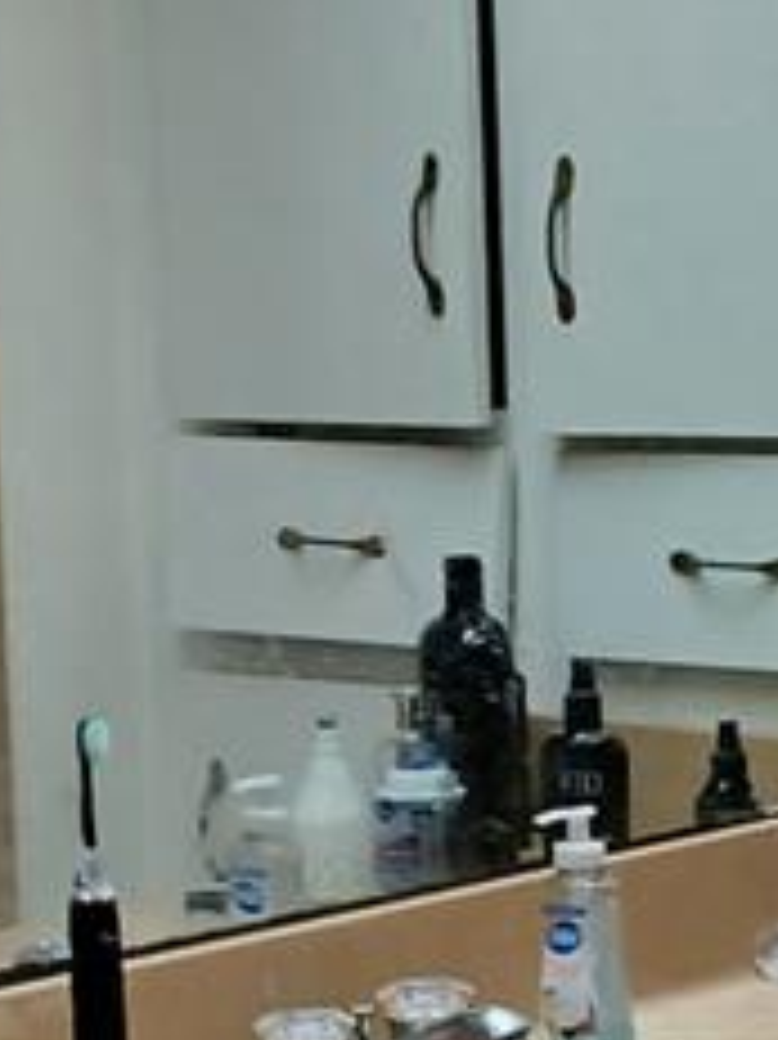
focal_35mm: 135
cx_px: 657
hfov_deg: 10.9
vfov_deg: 14.5
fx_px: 4049
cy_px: 882
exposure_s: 1/60
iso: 100
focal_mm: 3.98
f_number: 1.8
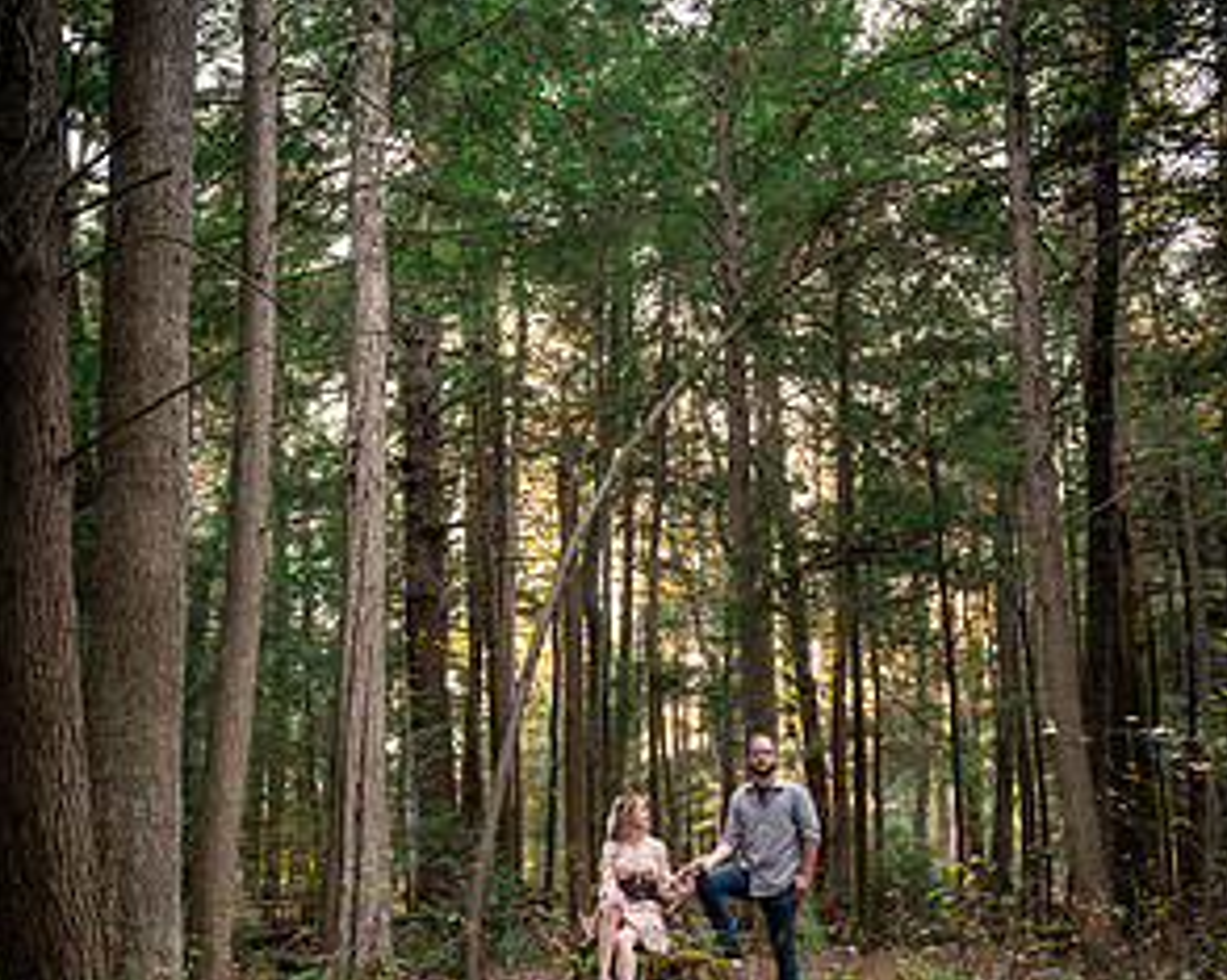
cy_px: 653
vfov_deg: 30.6
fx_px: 1778
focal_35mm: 49
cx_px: 620
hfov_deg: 38.1
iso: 1250
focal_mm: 34
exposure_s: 1/250
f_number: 2.8
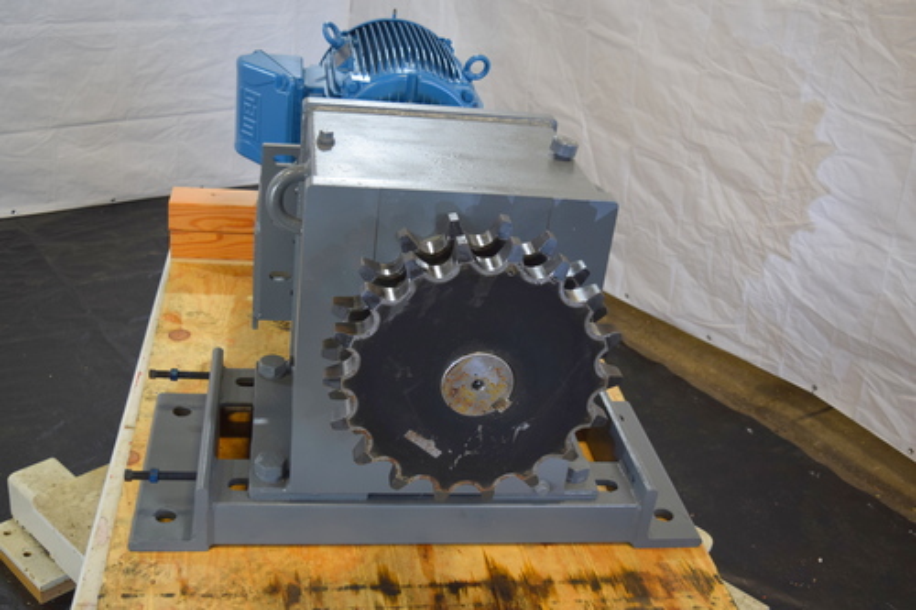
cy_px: 305
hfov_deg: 47.9
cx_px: 458
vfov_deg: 33.0
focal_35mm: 40
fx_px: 1030
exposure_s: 1/60
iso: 450
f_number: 4
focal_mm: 27
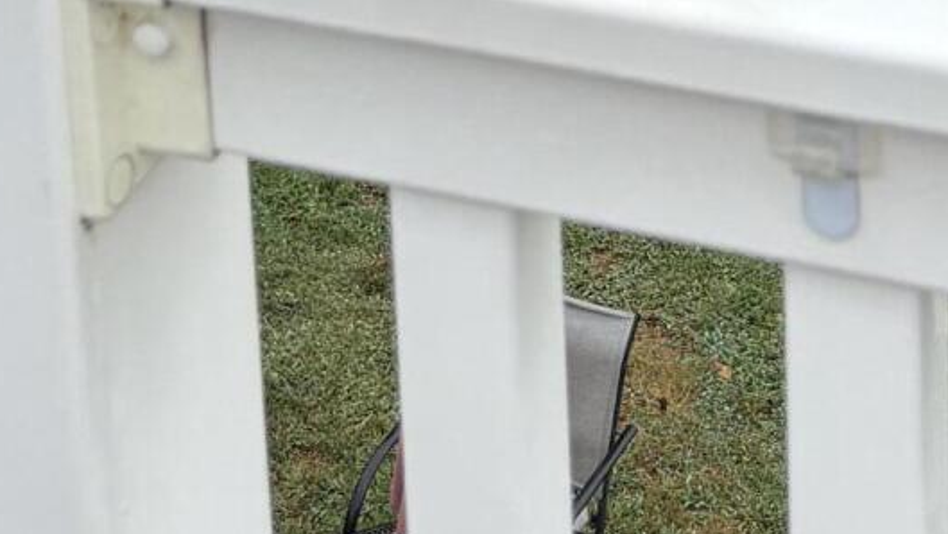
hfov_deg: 19.8
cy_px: -1020
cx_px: 745
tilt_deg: -11.7
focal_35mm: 107
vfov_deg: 9.2
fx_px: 2691
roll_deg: +0.0
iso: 50
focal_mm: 5.96
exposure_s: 1/1751
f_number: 1.6
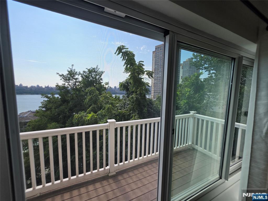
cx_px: 134
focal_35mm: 13
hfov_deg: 106.2
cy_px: 100
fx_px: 101
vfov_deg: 89.9
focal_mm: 2.2
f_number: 1.9
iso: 40
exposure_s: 1/1554
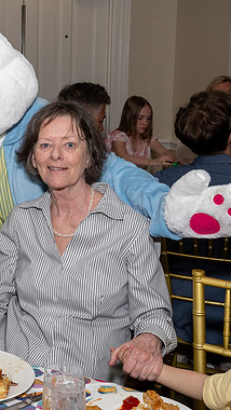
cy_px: 172
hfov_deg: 17.2
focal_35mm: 66
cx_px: -71
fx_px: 718
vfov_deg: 31.8
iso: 500
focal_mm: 22
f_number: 8
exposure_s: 1/250
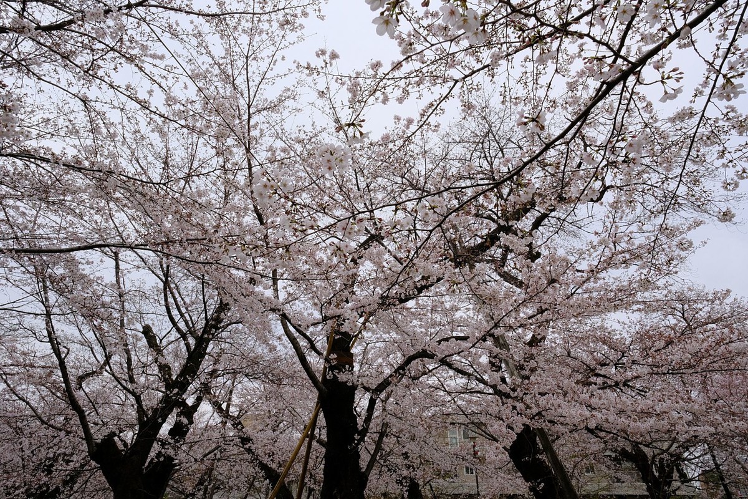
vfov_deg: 59.5
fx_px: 436
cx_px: 374
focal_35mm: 21
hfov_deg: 81.2
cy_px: 250
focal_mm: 14
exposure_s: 1/500
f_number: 11
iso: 640
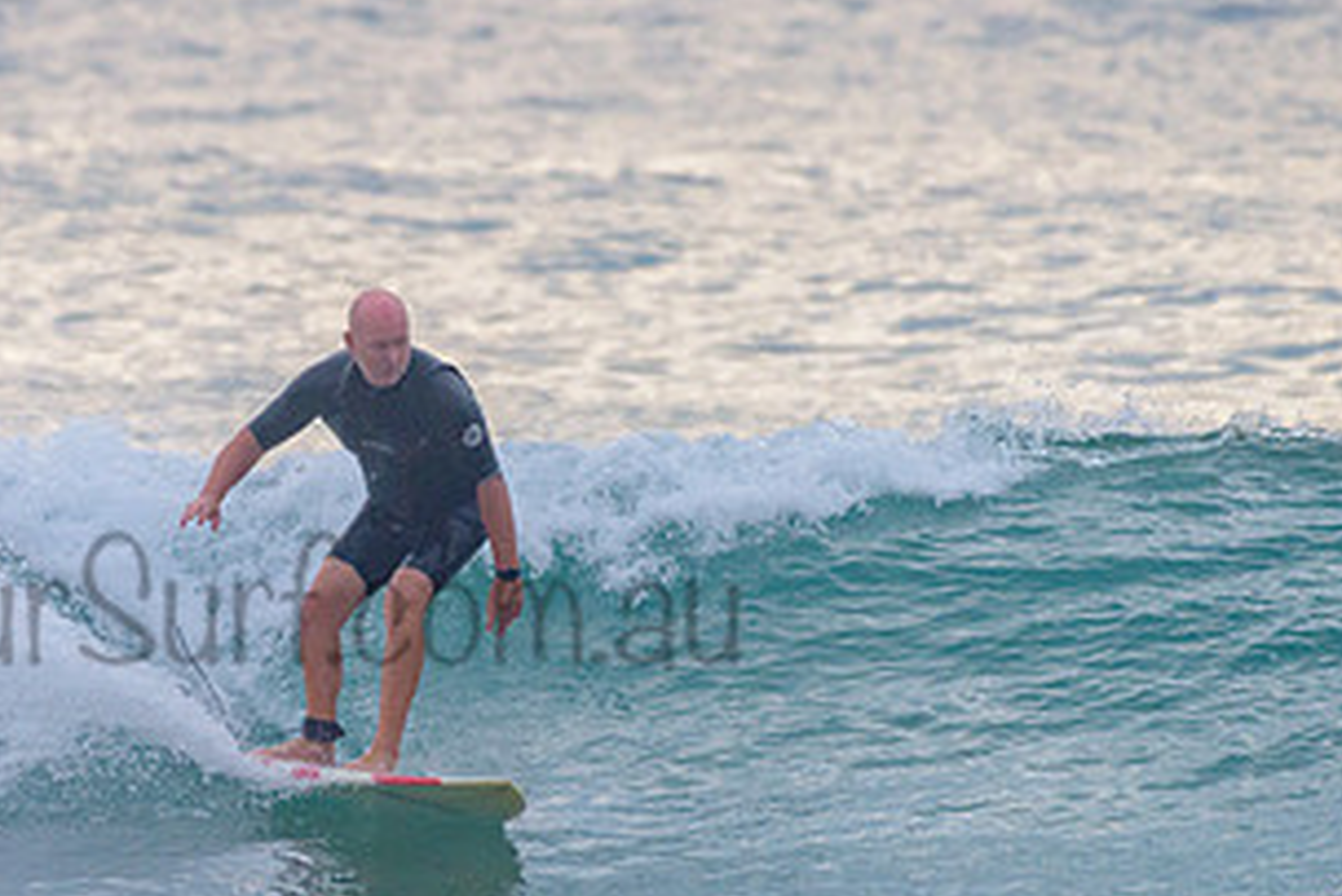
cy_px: 547
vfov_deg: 1.2
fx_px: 43671
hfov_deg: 1.8
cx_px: 235
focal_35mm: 1171
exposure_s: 1/1250
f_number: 5.6
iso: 500
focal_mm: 500
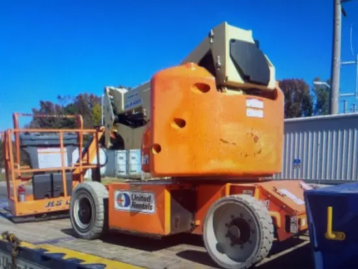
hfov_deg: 67.3
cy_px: 134
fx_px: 269
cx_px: 179
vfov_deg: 53.1
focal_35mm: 26
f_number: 1.6
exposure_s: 1/60
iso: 80
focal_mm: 5.1
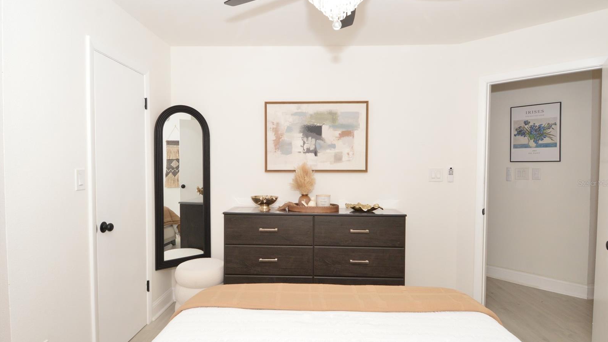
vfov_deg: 58.3
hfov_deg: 89.6
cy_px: 183
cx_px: 306
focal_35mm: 19
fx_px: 306
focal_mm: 12
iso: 800
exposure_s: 1/80
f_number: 9
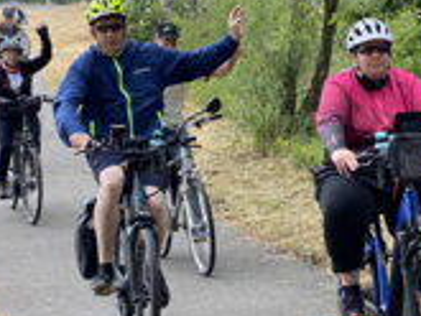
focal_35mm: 126
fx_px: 1534
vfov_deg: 11.8
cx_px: 439
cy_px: 99
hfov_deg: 15.3
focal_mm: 6
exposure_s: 1/160
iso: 20
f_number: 2
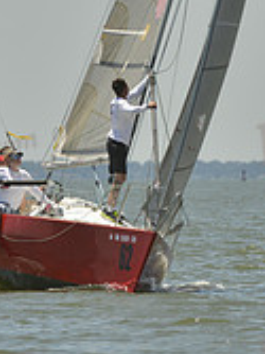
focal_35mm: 802
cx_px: 147
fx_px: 8197
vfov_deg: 2.5
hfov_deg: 1.9
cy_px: 32
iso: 200
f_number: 5.6
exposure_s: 1/1600
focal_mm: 240
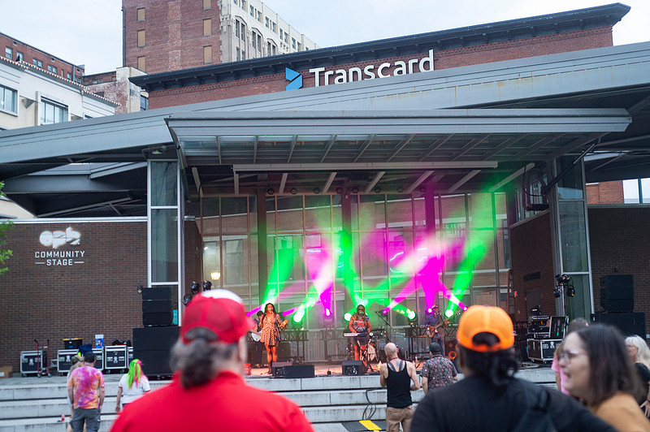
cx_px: 325
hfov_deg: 39.6
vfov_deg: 26.9
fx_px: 902
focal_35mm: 50
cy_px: 216
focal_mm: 50
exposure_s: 1/60
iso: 800
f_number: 4
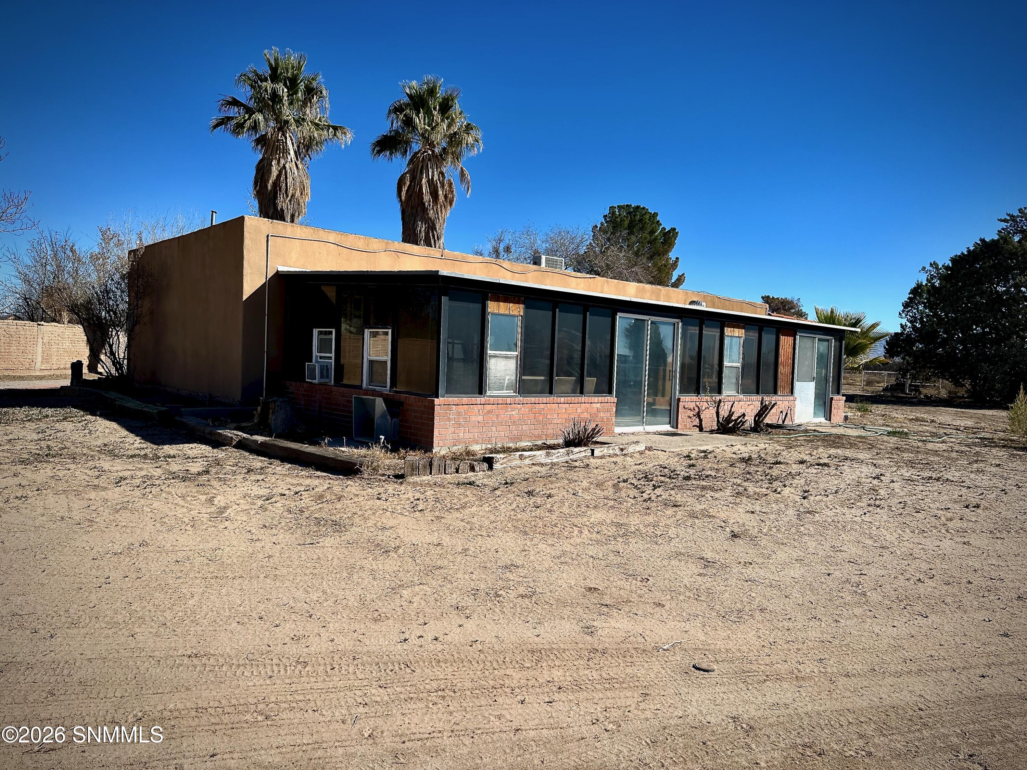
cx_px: 514
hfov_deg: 71.6
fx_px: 712
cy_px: 385
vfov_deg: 56.8
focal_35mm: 24
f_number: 1.78
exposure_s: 1/5525
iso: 80
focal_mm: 6.86
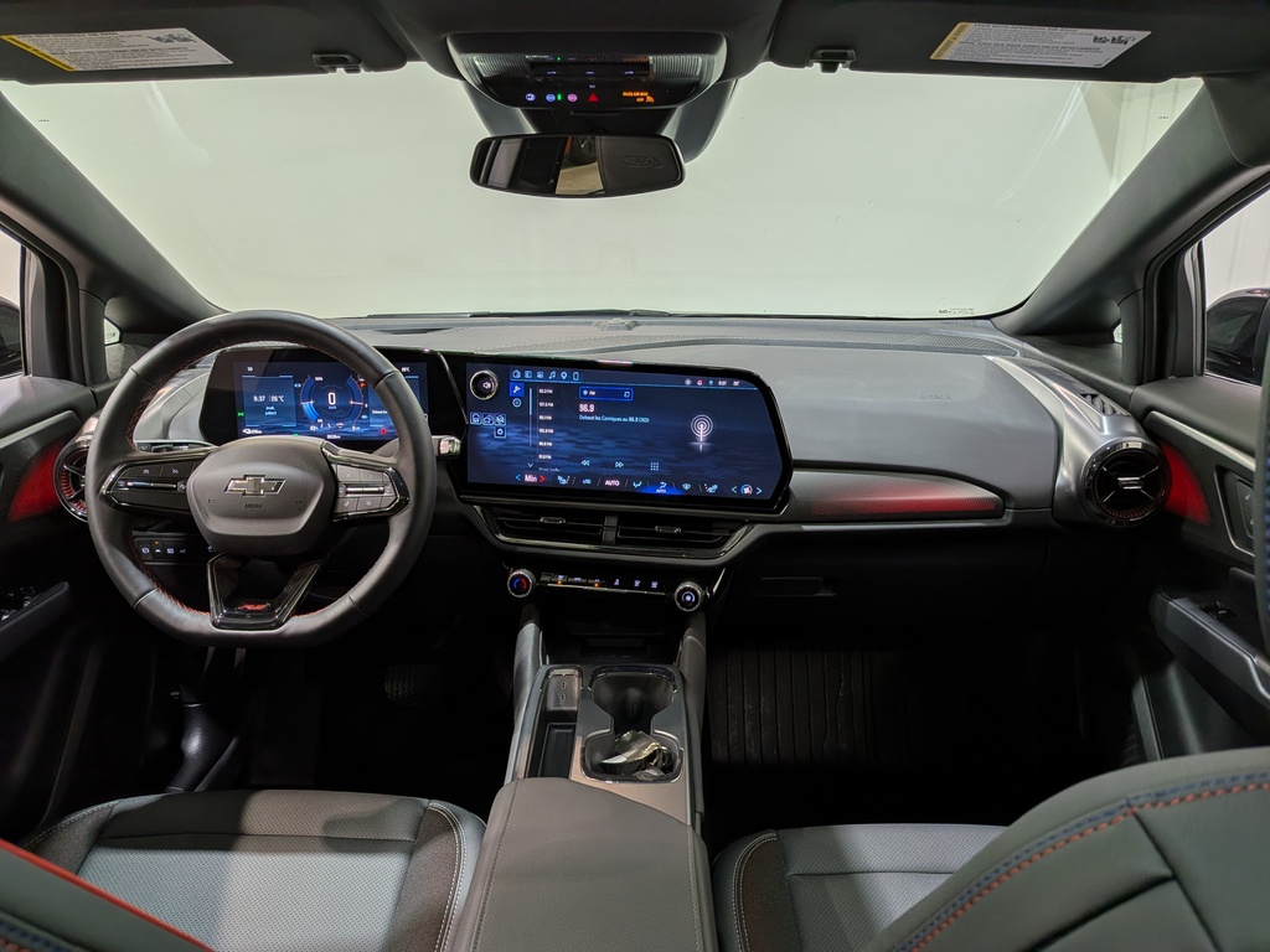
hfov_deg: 71.6
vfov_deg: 56.8
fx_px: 881
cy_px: 476
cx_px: 635
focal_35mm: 24
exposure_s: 1/120
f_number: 1.7
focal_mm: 4.53
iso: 29
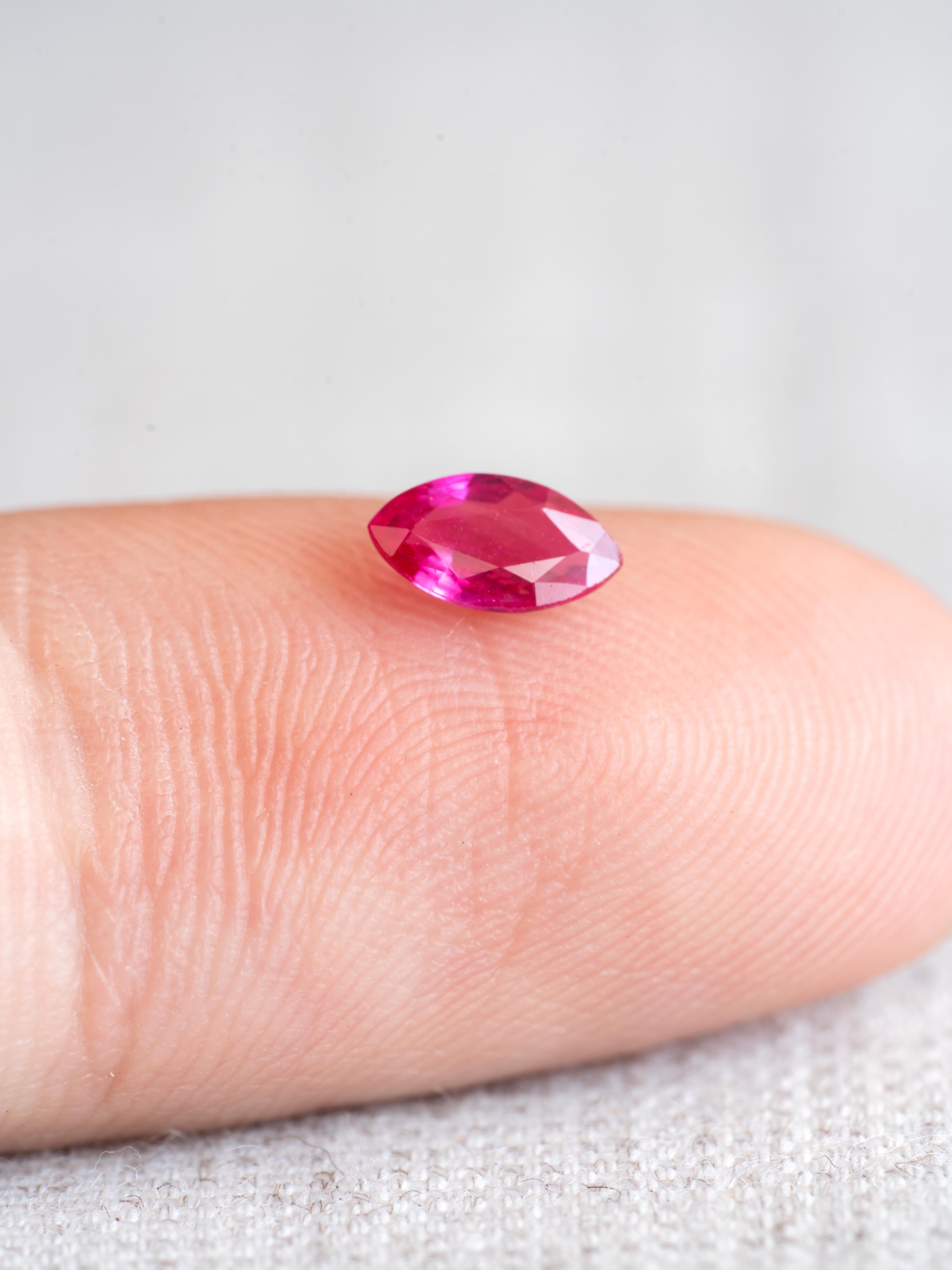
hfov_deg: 15.1
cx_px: 474
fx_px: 3594
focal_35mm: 98
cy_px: 596
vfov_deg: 20.0
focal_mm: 90
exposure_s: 1/8
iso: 100
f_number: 8
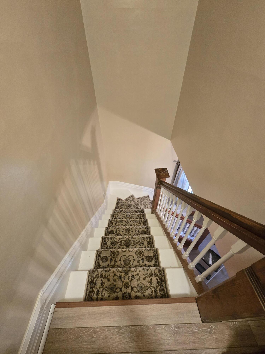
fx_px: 133
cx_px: 132
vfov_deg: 106.2
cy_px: 177
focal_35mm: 13
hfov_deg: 89.9
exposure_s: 1/60
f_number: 2.2
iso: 800
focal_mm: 2.2
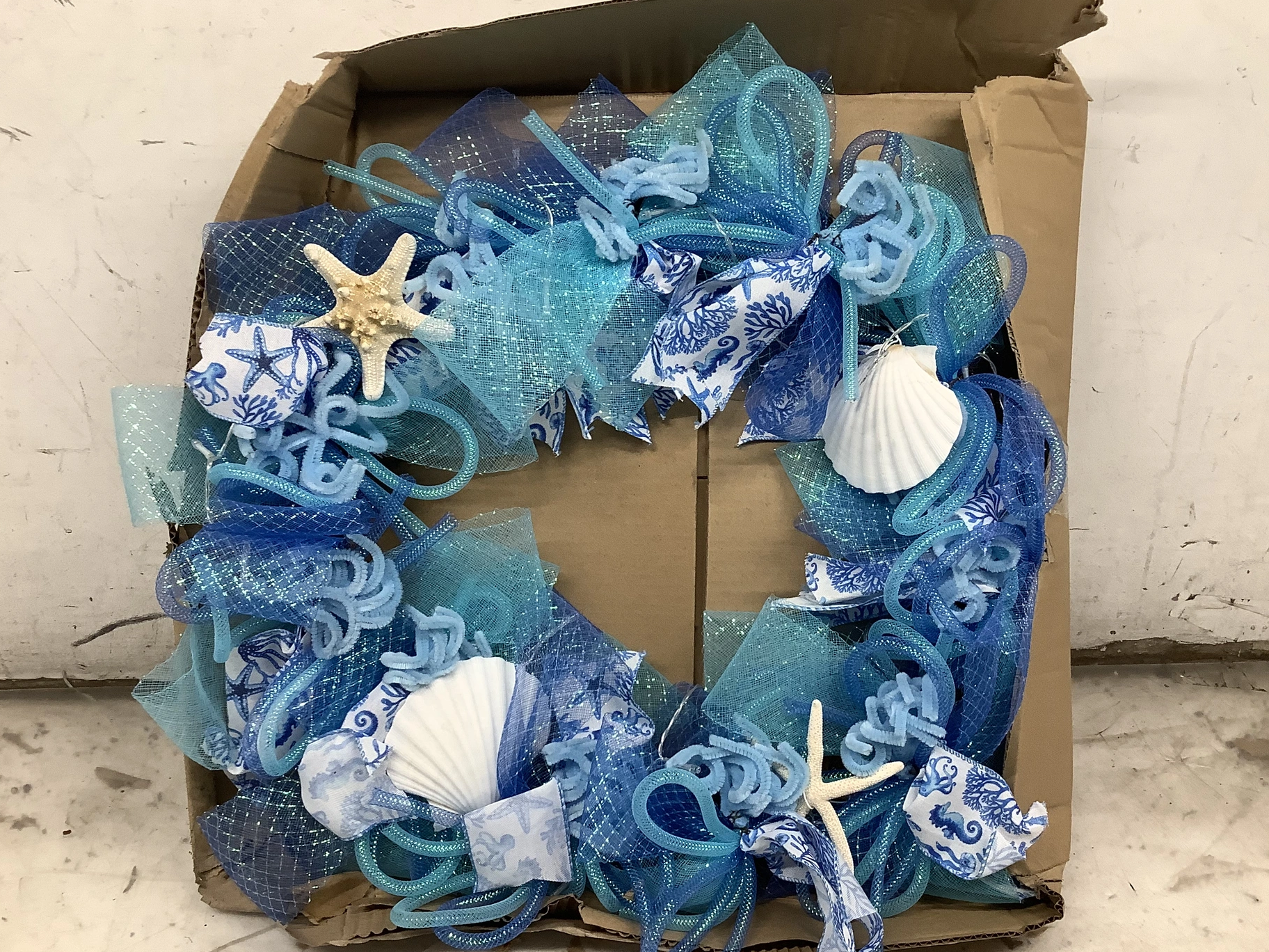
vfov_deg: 41.8
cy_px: 470
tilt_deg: -24.8
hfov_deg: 53.9
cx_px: 669
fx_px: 1246
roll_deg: -3.9
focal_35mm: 34
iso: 100
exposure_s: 1/120
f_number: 2.4
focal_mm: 3.3
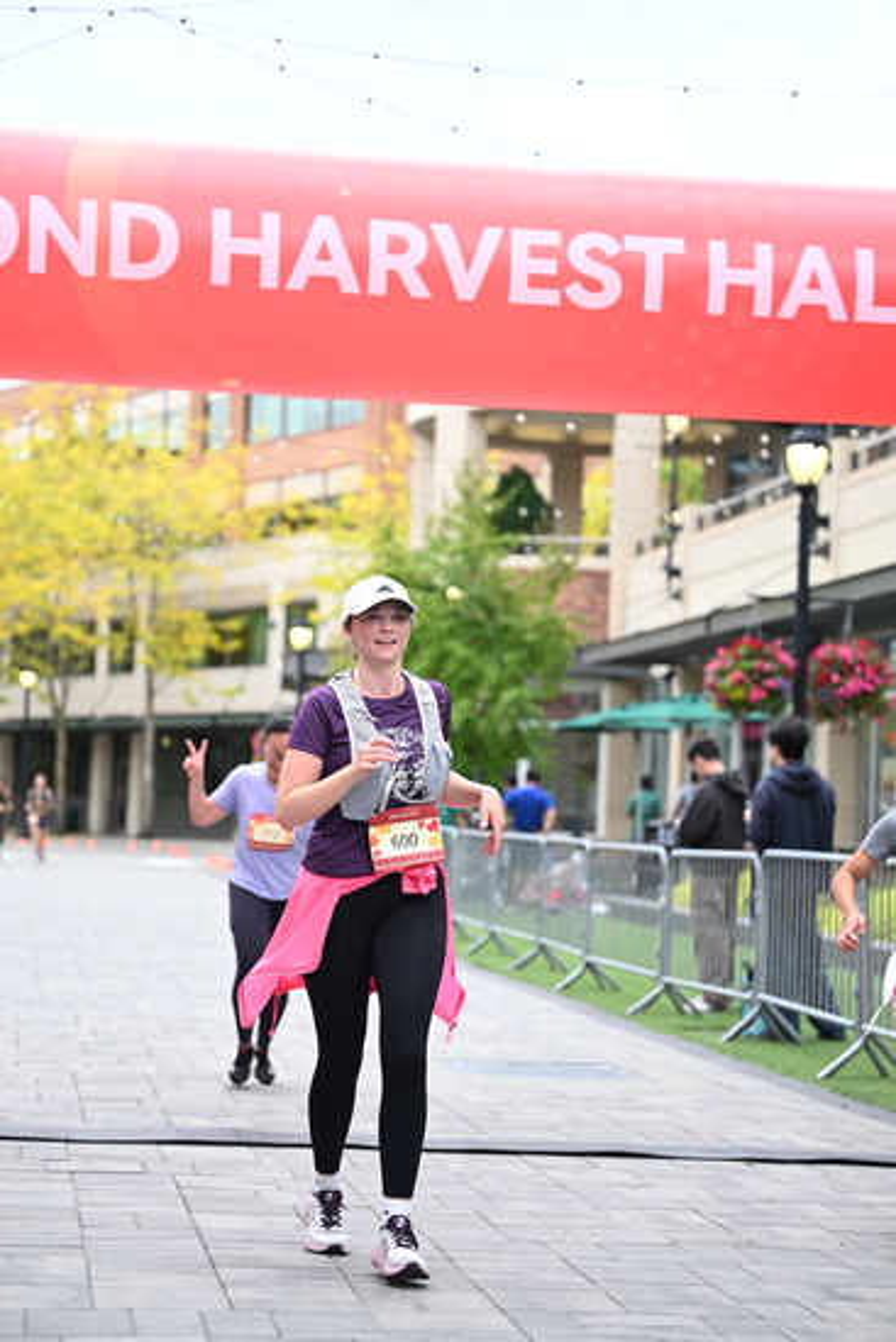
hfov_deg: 18.2
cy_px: 671
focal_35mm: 75
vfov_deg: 27.0
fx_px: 2798
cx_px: 448
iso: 640
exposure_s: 1/1600
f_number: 2.8
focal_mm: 75
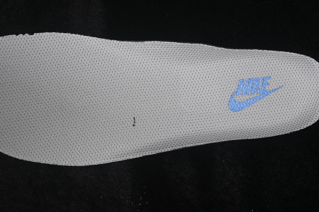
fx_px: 665
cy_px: 106
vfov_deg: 18.2
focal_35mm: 75
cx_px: 160
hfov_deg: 27.0
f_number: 7.1
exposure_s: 1/60
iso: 160
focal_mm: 50
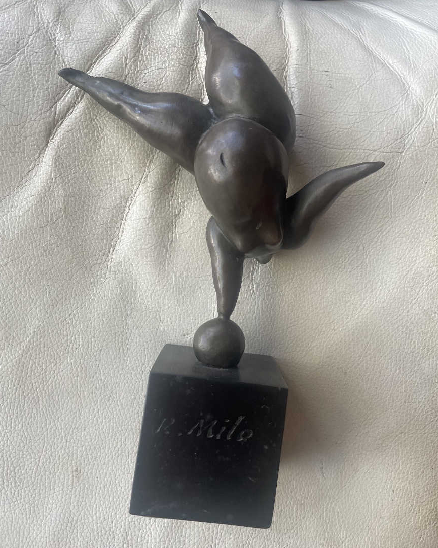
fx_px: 454
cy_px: 251
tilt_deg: -71.7
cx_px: 225
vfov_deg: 62.1
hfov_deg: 51.5
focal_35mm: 28
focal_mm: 4.2
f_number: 1.6
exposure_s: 1/114
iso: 125
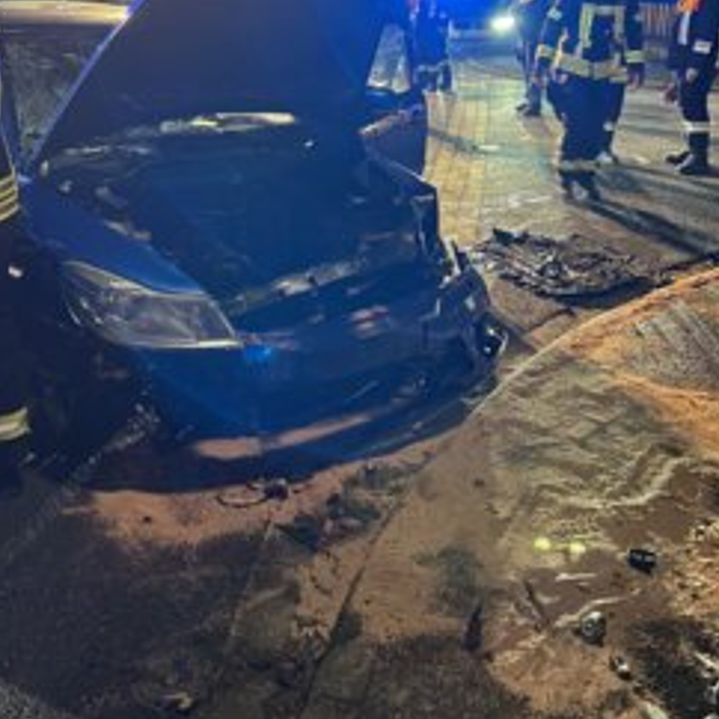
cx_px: 360
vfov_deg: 42.2
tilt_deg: -15.7
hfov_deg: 43.9
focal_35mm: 38
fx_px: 893
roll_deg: -0.5
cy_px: 160
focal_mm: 5.7
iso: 500
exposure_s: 1/33
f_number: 1.5
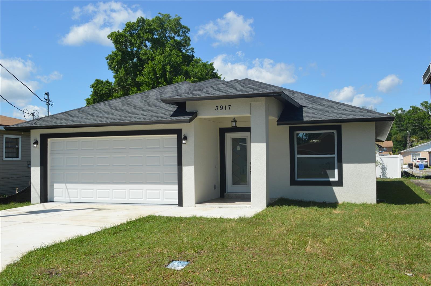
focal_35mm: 39
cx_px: 216
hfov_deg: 49.6
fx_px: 466
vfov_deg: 34.1
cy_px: 143
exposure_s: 1/250
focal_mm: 26
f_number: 8
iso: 100
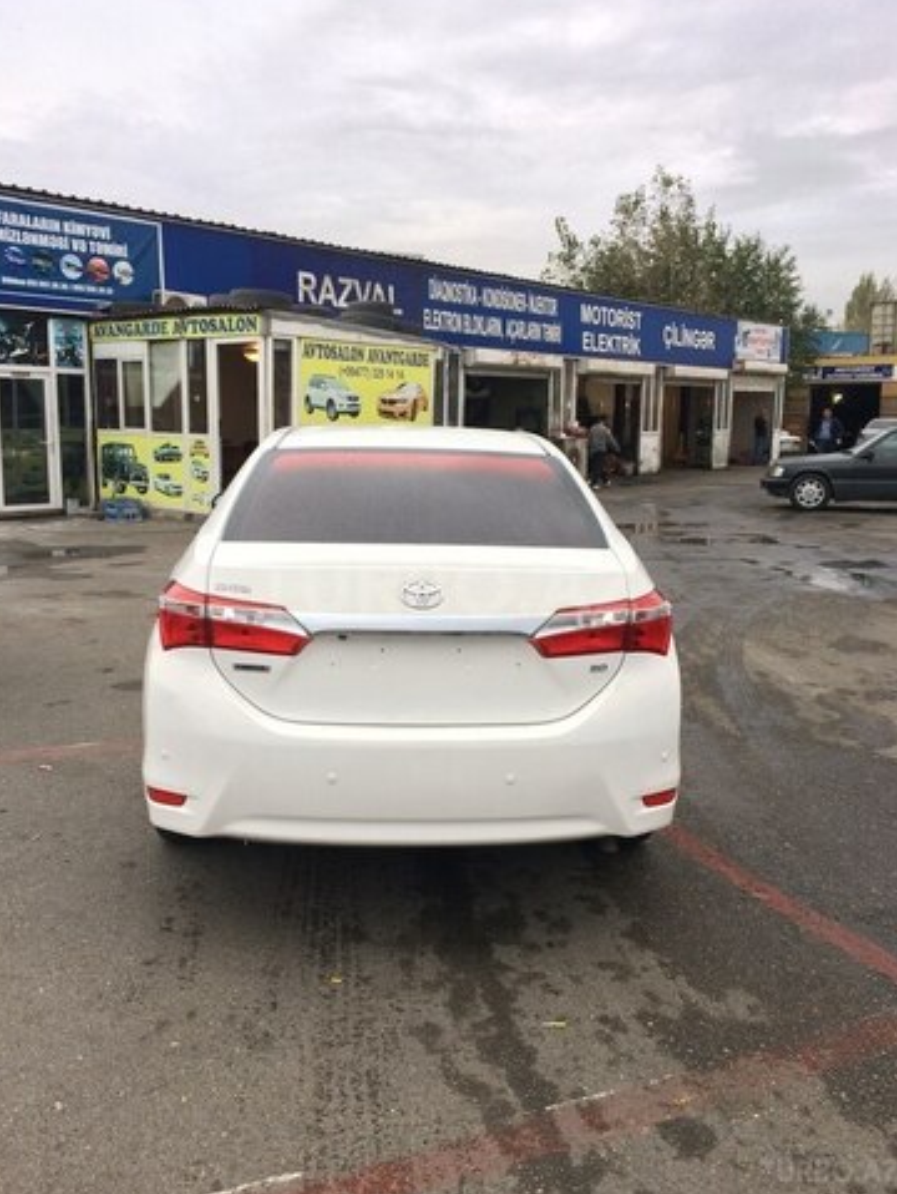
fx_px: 1035
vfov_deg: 59.9
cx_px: 446
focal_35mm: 30
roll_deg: -0.7
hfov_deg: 46.9
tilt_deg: -9.4
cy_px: 586
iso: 50
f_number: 2.2
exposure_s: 1/50
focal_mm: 4.15
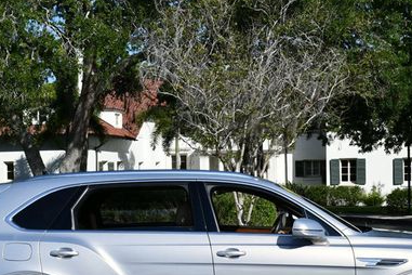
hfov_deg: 27.3
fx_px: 847
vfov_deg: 18.3
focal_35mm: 74
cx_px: 217
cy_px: 199
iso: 100
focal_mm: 22
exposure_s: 1/320
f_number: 9
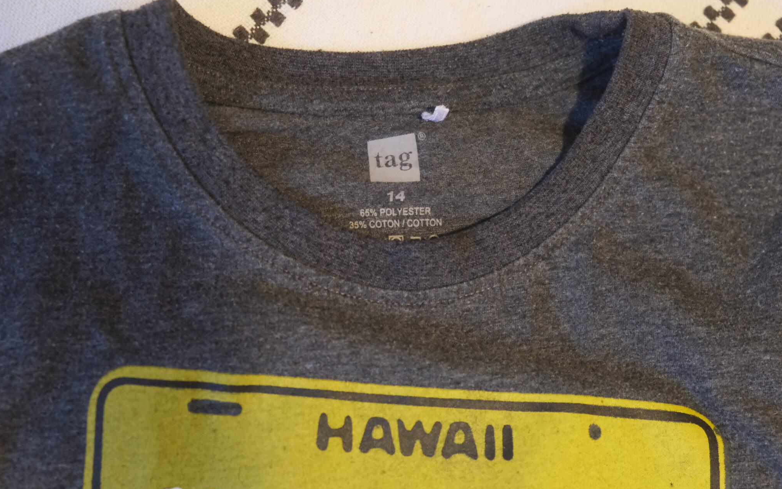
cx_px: 395
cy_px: 248
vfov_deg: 20.6
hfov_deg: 32.5
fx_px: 1343
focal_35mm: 63
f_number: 4
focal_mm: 40.7
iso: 6400
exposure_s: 1/45
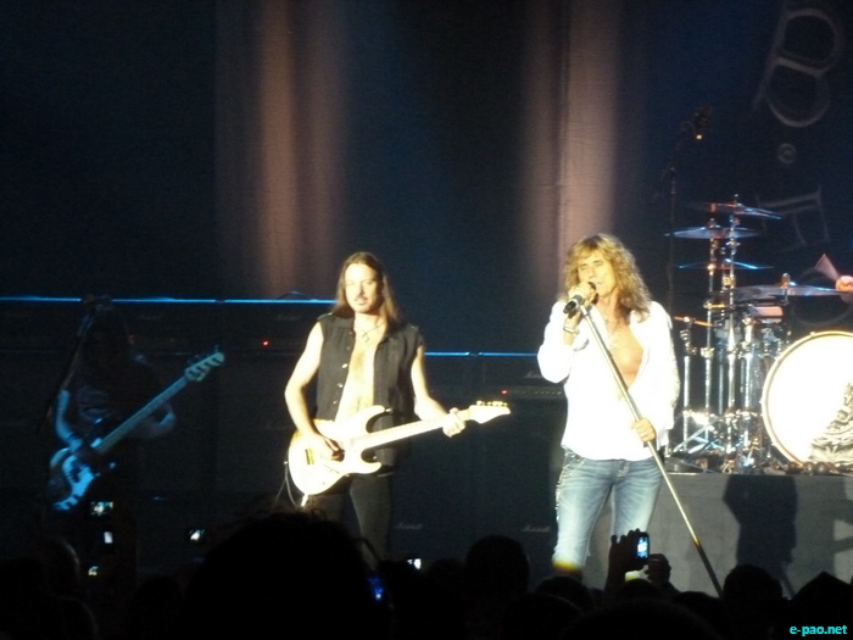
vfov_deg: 7.5
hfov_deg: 10.0
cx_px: 426
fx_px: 4854
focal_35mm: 197
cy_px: 320
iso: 800
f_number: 5.5
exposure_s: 1/15
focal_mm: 35.2
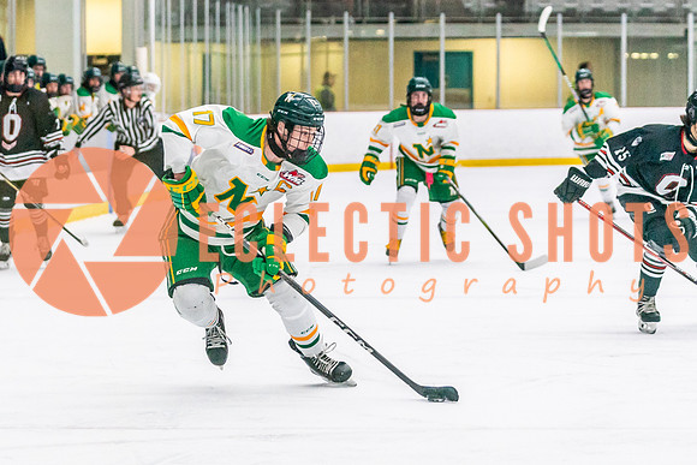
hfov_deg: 12.5
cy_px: 189
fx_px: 3182
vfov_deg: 8.4
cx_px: 301
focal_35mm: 164
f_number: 2.8
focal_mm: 84
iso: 3200
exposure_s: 1/1250
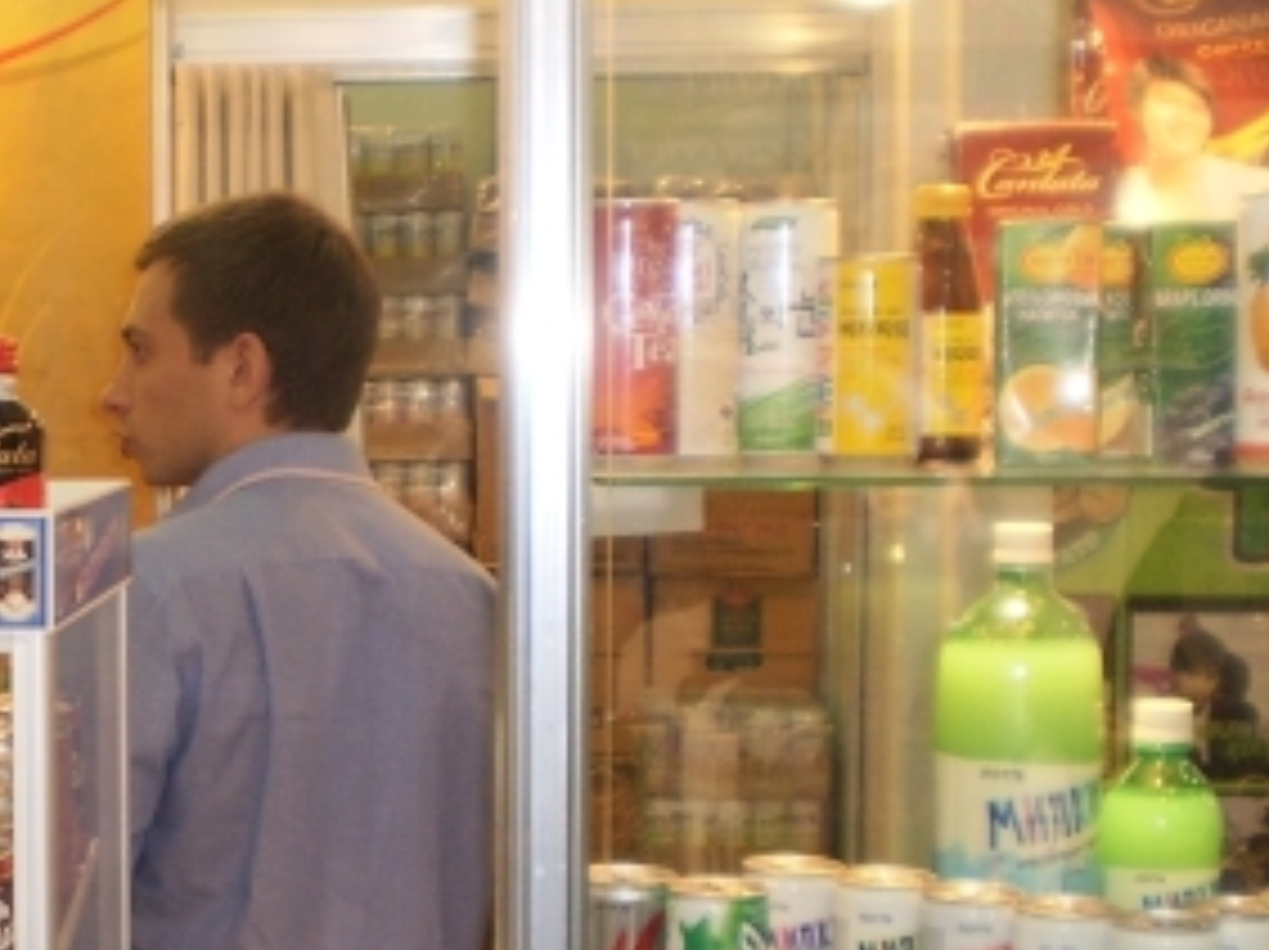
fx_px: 3040
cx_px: -9
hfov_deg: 22.6
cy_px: 678
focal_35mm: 83
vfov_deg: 17.7
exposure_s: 1/30
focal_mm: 6.3
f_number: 3.1
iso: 125
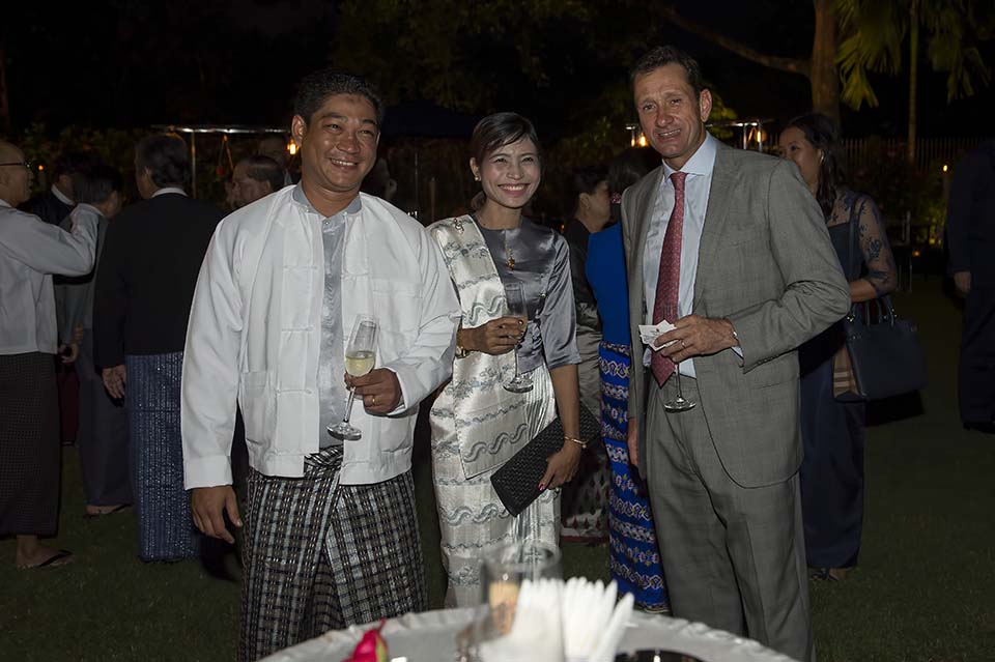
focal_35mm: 35
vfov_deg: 37.8
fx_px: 967
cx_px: 498
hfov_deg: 54.5
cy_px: 331
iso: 400
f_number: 5.6
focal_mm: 35
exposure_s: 1/60
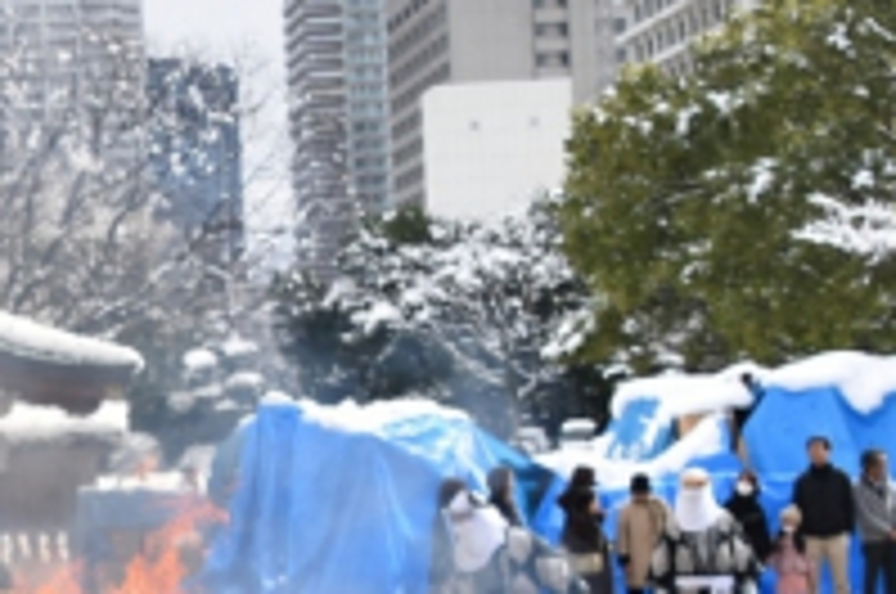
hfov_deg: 17.7
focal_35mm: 111
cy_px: 596
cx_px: -144
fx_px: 2758
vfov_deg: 12.2
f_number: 6.3
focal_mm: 22
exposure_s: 1/1600
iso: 400
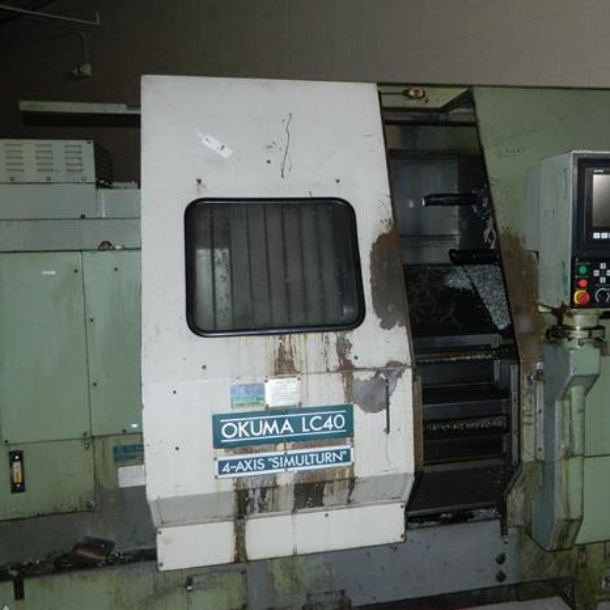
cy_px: 302
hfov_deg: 47.7
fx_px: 678
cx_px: 407
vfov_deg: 48.5
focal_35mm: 34
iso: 200
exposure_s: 1/30
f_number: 3.2
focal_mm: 5.1
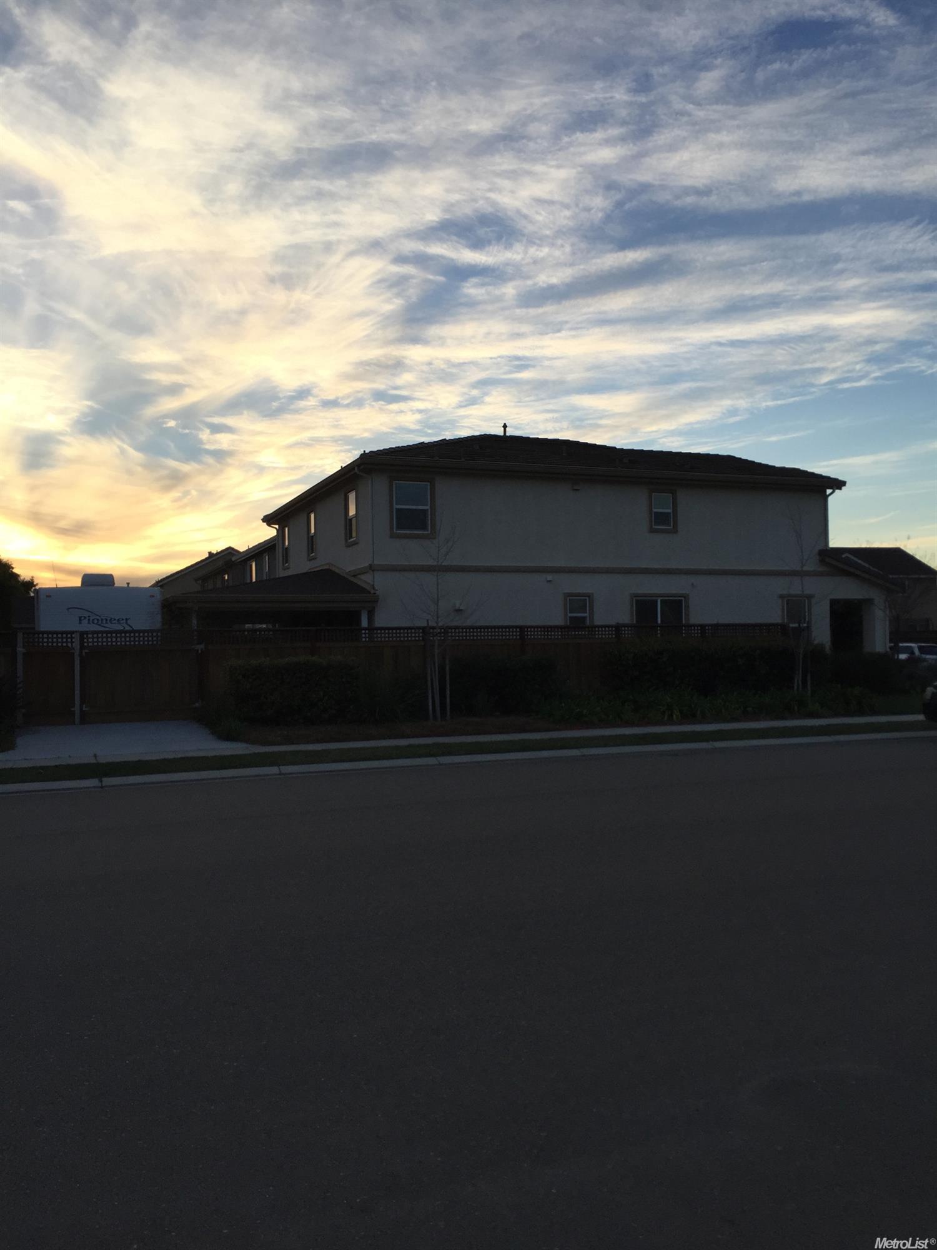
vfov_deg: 61.7
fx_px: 1047
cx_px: 468
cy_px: 625
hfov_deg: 48.2
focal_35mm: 29
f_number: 2.2
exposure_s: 1/482
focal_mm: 4.15
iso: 32
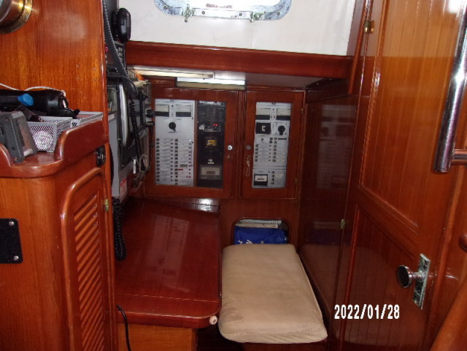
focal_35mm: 27
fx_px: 364
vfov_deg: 51.4
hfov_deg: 65.3
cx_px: 234
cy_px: 176
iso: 200
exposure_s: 1/34
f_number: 3
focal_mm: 4.9
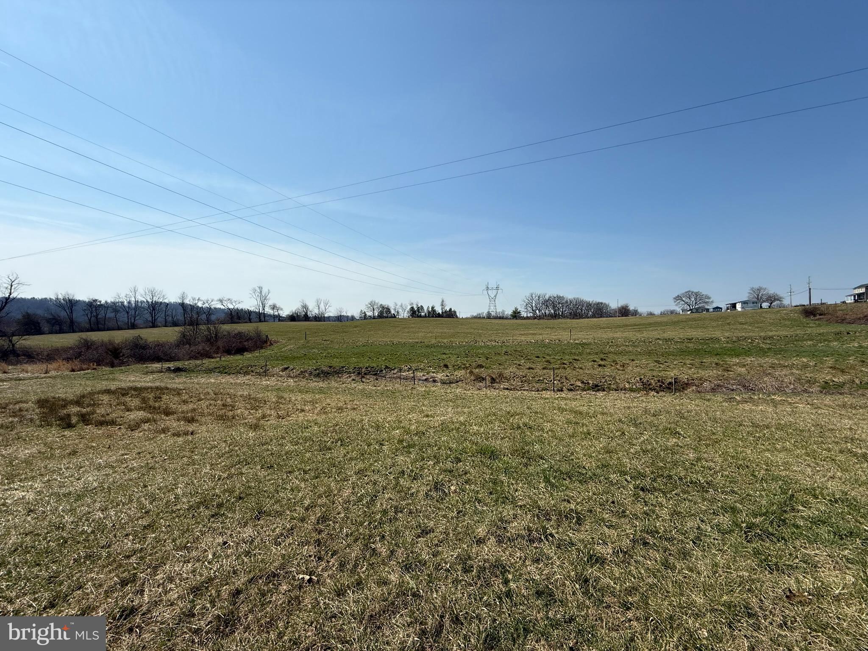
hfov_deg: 102.1
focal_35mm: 14
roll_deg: +0.1
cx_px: 434
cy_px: 326
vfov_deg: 85.7
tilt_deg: +2.3
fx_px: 351
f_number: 2.2
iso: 50
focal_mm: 2.22
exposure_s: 1/3663
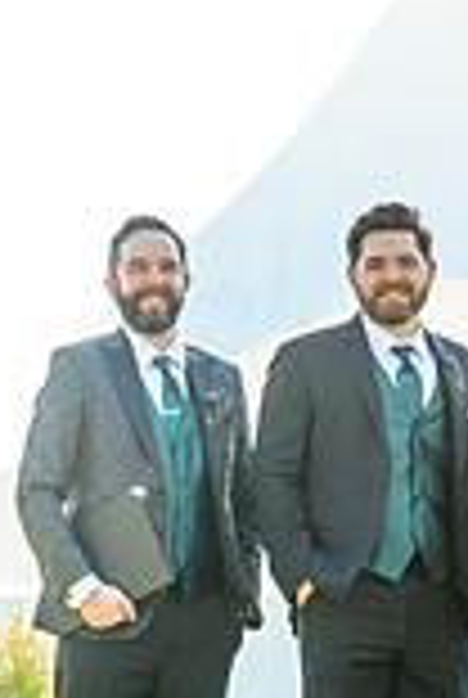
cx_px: 612
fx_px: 5513
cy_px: 248
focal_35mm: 284
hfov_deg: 4.8
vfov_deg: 7.2
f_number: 5.6
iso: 400
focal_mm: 98
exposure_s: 1/640
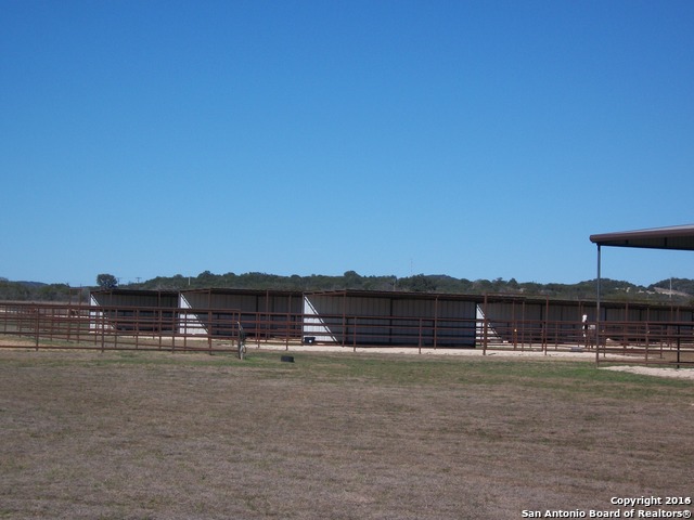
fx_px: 1925
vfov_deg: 15.4
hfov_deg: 20.4
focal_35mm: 96
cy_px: 260
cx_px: 347
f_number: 16
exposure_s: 1/125
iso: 80
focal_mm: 17.1
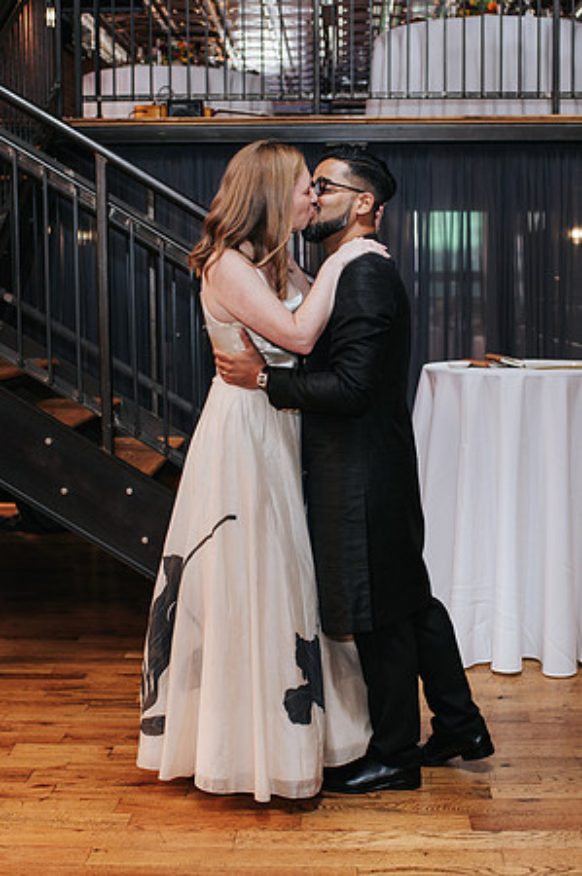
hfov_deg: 25.4
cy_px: 438
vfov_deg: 37.5
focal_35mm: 53
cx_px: 328
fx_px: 1288
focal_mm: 35
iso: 800
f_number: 3.2
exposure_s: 1/200
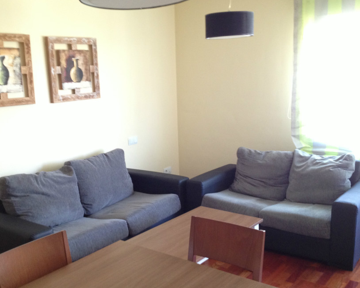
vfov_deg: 34.9
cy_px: 155
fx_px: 458
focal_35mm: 43
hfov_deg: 42.9
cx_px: 166
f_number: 2.4
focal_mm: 4.28
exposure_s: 1/20
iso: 125
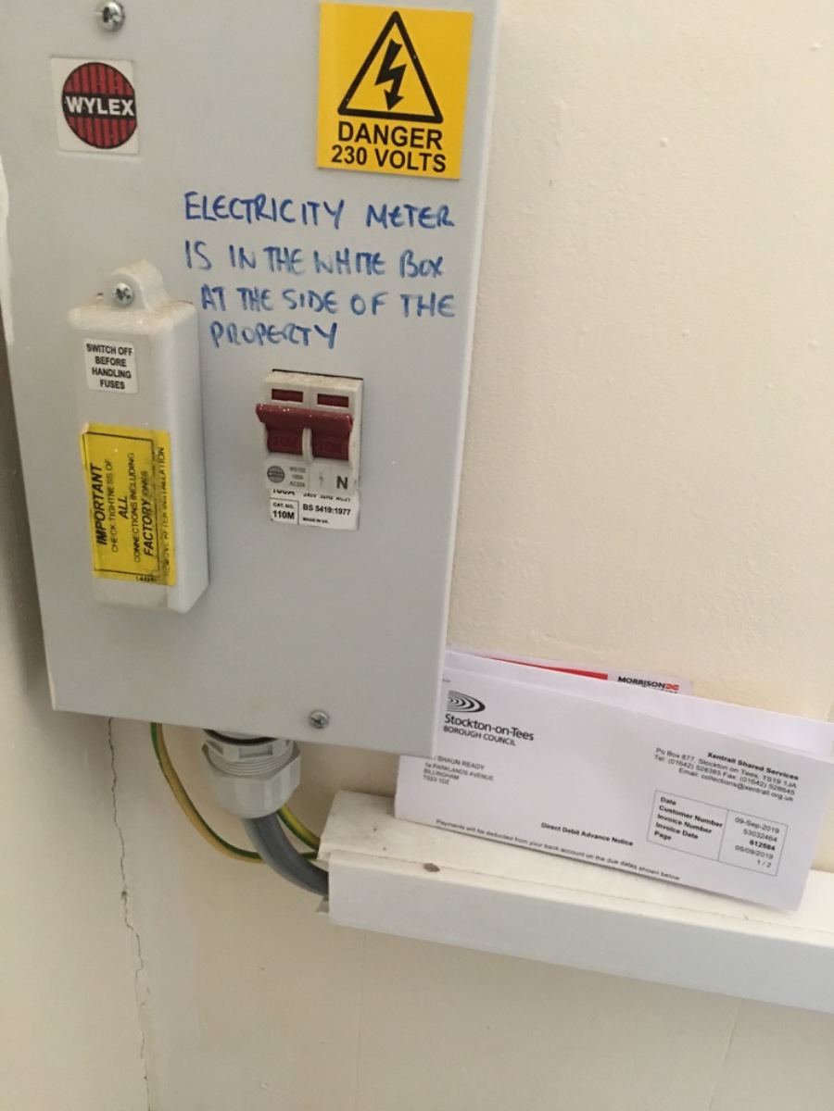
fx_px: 932
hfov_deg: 48.2
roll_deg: -3.6
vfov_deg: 61.7
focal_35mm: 29
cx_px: 417
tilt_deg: -25.1
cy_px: 556
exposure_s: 1/8
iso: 125
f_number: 2.2
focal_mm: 4.15
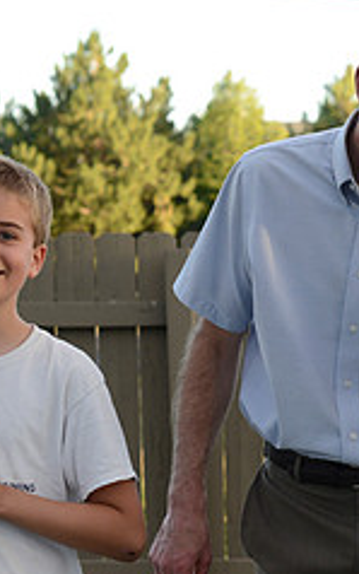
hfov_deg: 10.2
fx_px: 1939
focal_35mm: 124
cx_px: 564
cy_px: 459
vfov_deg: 16.7
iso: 400
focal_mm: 50
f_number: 4.5
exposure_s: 1/250
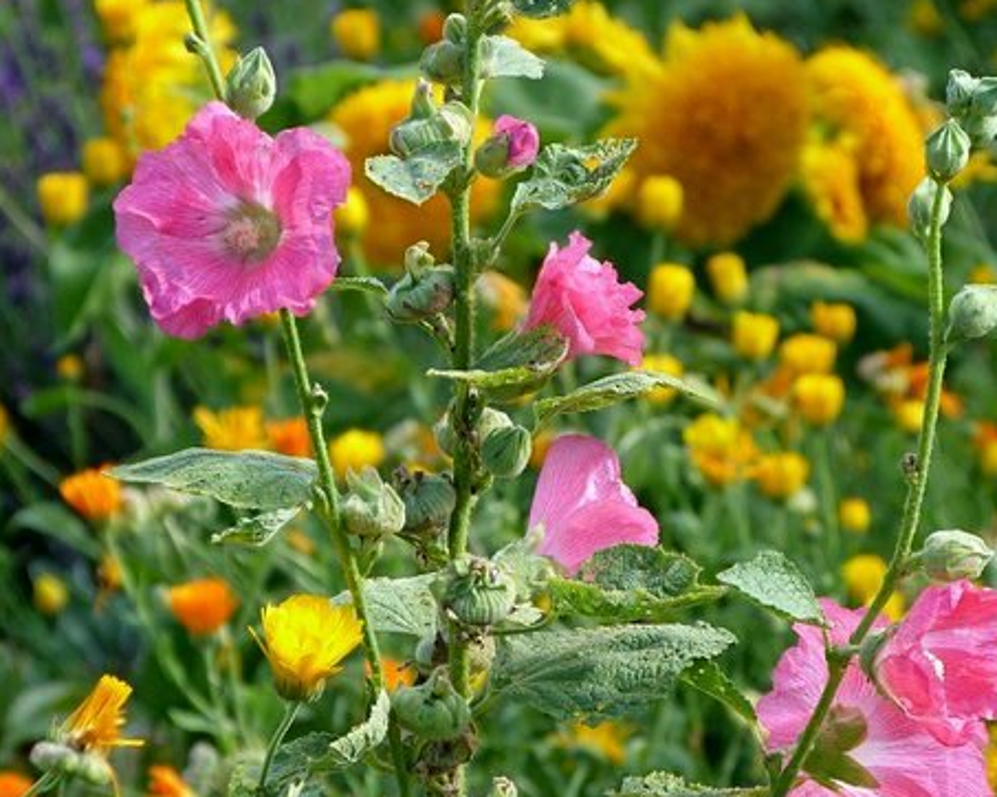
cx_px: 453
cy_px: 414
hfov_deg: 4.1
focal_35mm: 468
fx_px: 13803
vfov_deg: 3.3
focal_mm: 61
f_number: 4.1
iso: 80
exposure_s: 1/125
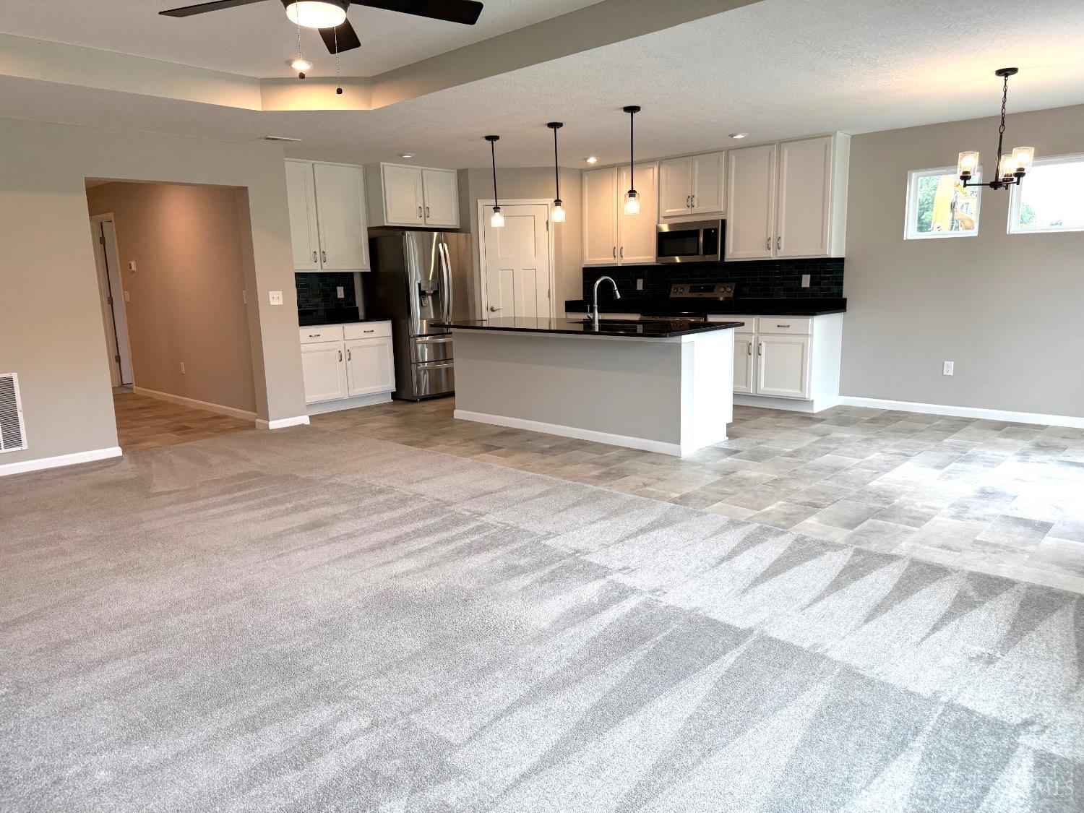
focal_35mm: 24
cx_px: 542
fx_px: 752
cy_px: 406
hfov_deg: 71.6
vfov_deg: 56.8
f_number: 1.78
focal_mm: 6.76
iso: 80
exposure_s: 1/120
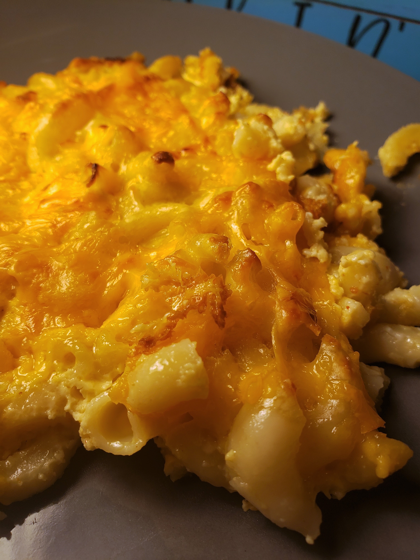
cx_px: 210
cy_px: 280
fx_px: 421
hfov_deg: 53.1
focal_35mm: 26
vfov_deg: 67.3
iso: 50
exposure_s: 1/222
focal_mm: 4.3
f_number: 2.4
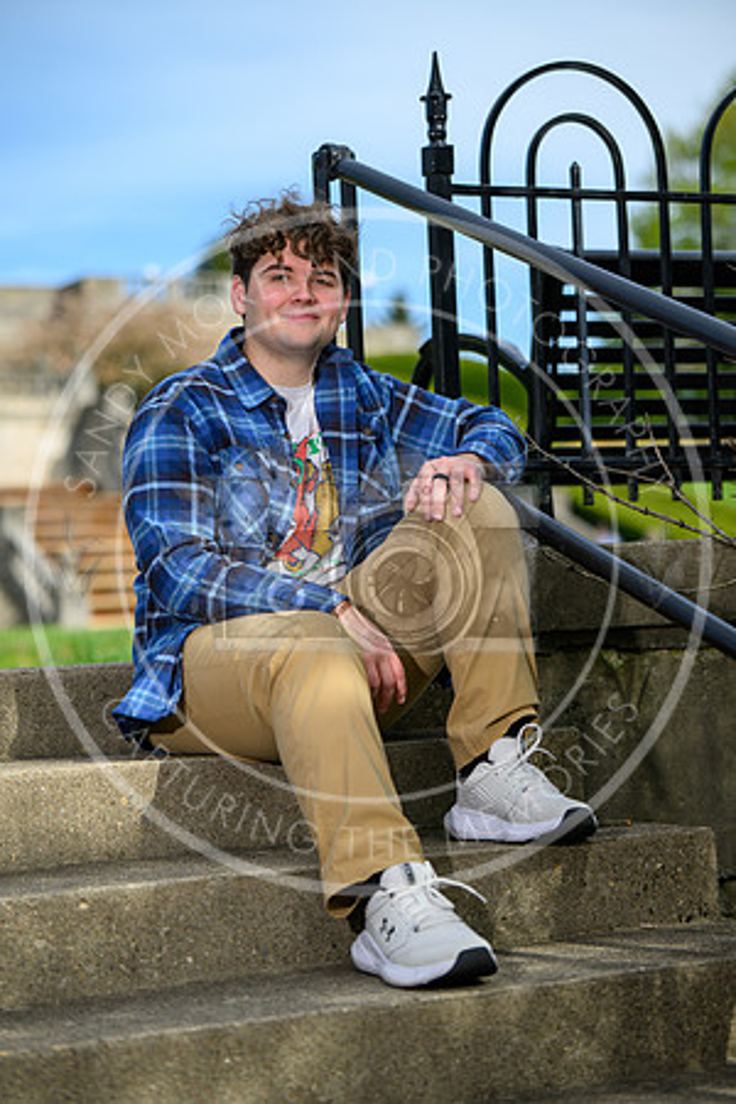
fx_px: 2821
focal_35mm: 92
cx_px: 368
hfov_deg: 14.9
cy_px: 552
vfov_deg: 22.1
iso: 100
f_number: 2.8
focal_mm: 92
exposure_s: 1/640
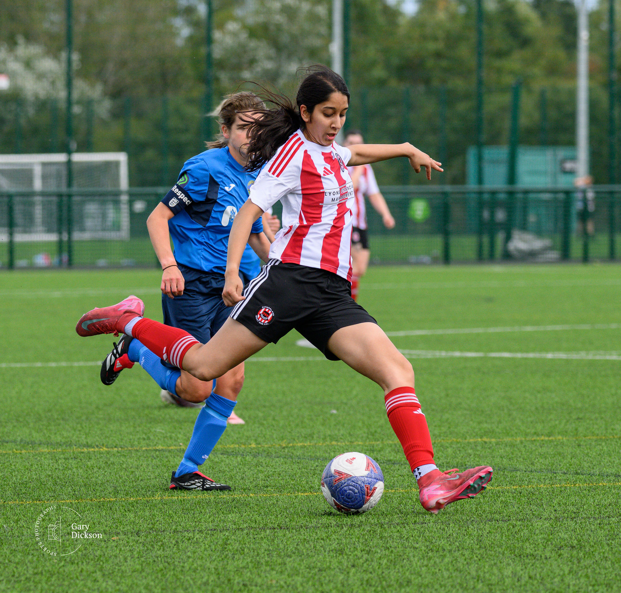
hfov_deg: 5.1
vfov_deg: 4.8
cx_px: 244
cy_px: 177
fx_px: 7007
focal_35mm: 353
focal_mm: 175
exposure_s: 1/1600
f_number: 4.8
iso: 560
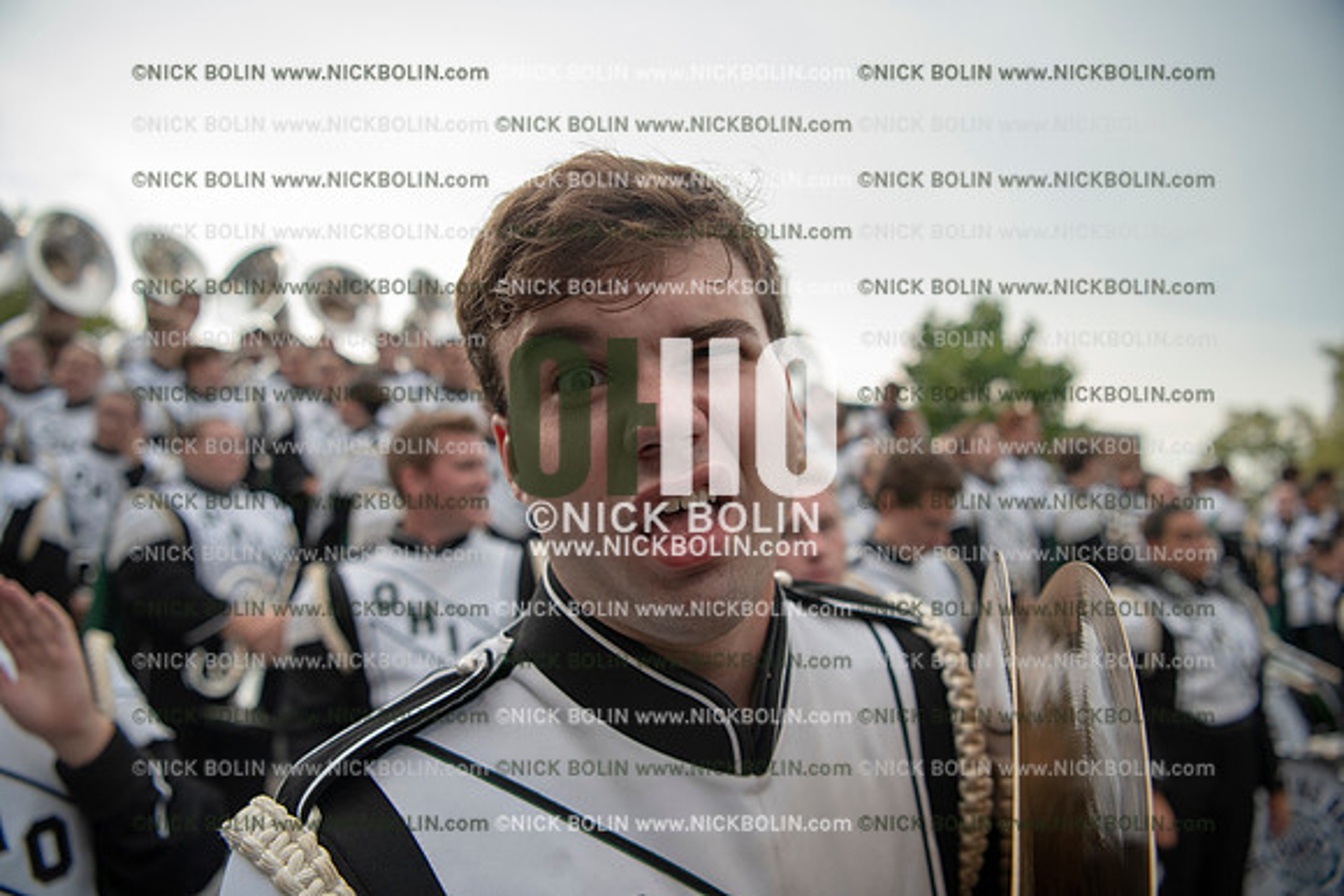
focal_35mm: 24
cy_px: 448
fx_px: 896
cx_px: 672
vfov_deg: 53.2
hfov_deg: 73.7
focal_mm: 24
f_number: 3.2
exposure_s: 1/1000
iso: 800
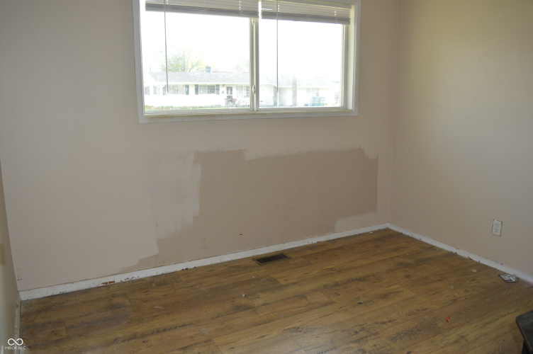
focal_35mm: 27
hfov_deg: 67.4
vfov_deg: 47.8
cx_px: 266
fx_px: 399
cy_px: 177
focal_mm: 18
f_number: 4
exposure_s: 1/125
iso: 320
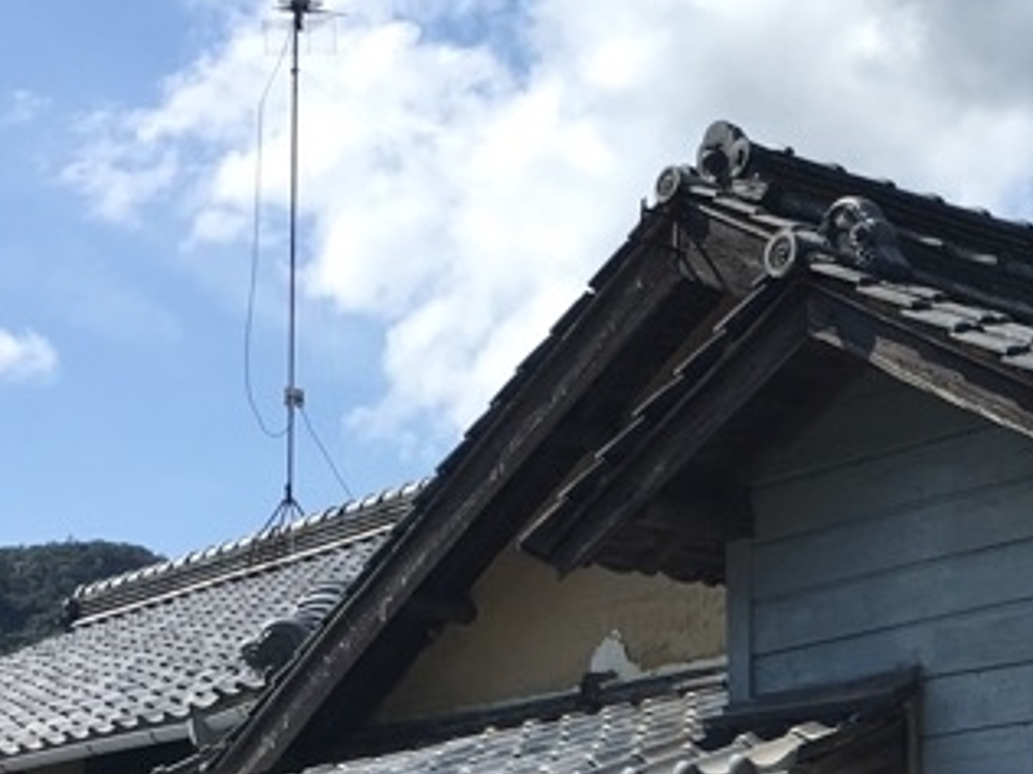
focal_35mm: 94
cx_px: 1125
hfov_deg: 20.0
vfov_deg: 15.0
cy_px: 1012
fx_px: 2805
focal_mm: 4.15
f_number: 2.2
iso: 25
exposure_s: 1/1672
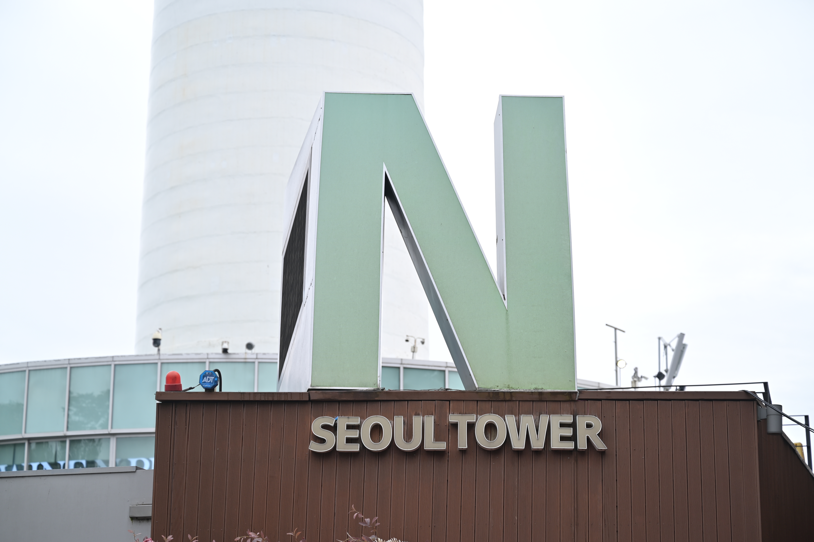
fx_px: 1582
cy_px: 271
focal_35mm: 70
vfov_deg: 19.4
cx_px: 407
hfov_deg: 28.9
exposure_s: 1/250
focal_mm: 70
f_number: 3.5
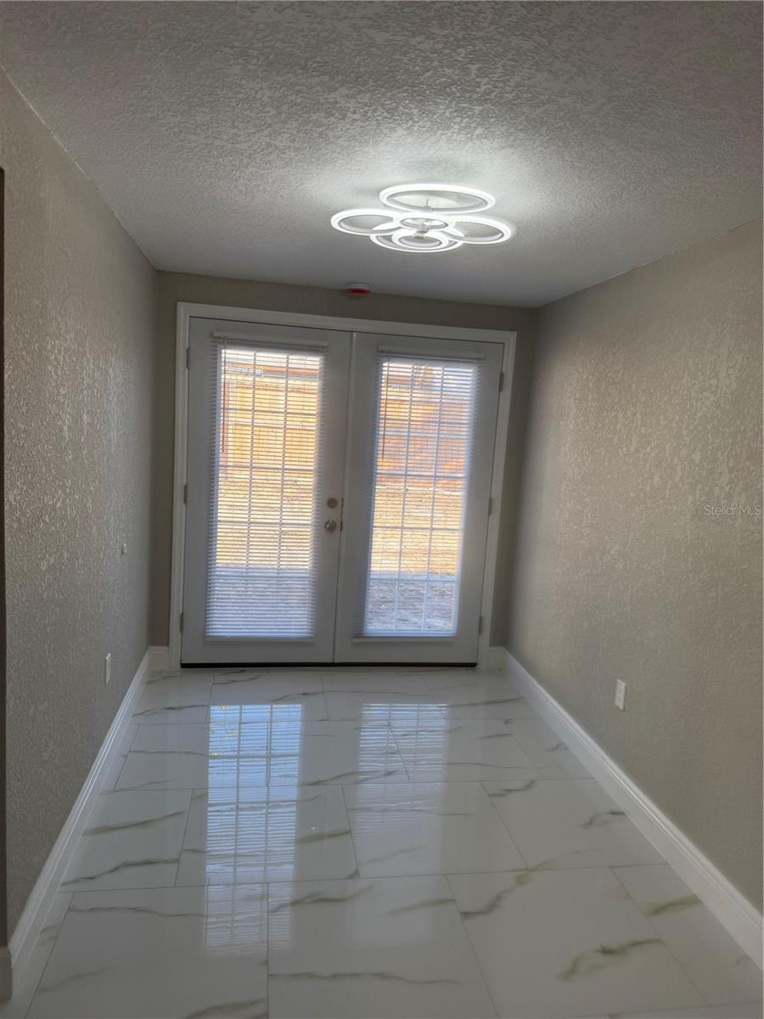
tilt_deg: -7.7
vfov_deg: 71.6
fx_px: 706
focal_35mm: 24
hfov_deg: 56.8
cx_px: 382
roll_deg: -3.9
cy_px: 510
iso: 100
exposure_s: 1/535
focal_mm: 6.76
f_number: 1.78
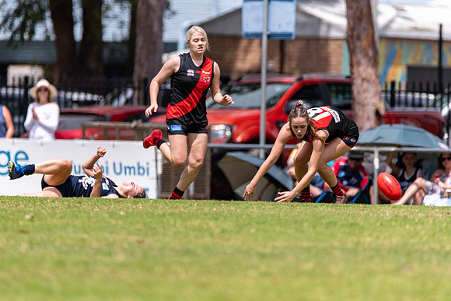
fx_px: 8200
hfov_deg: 3.2
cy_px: 141
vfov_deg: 2.1
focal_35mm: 654
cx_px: 211
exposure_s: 1/3200
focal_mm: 600
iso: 800
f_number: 6.3
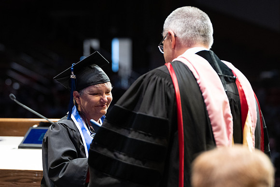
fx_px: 1090
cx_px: 127
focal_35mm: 140
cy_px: 76
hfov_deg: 14.6
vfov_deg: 9.8
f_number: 3.2
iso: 2500
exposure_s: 1/400
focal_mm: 110
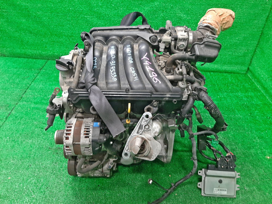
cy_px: 102
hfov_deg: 67.3
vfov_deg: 53.1
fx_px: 204
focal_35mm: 26
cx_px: 136
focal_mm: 3.93
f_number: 1.7
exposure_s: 1/50
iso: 232
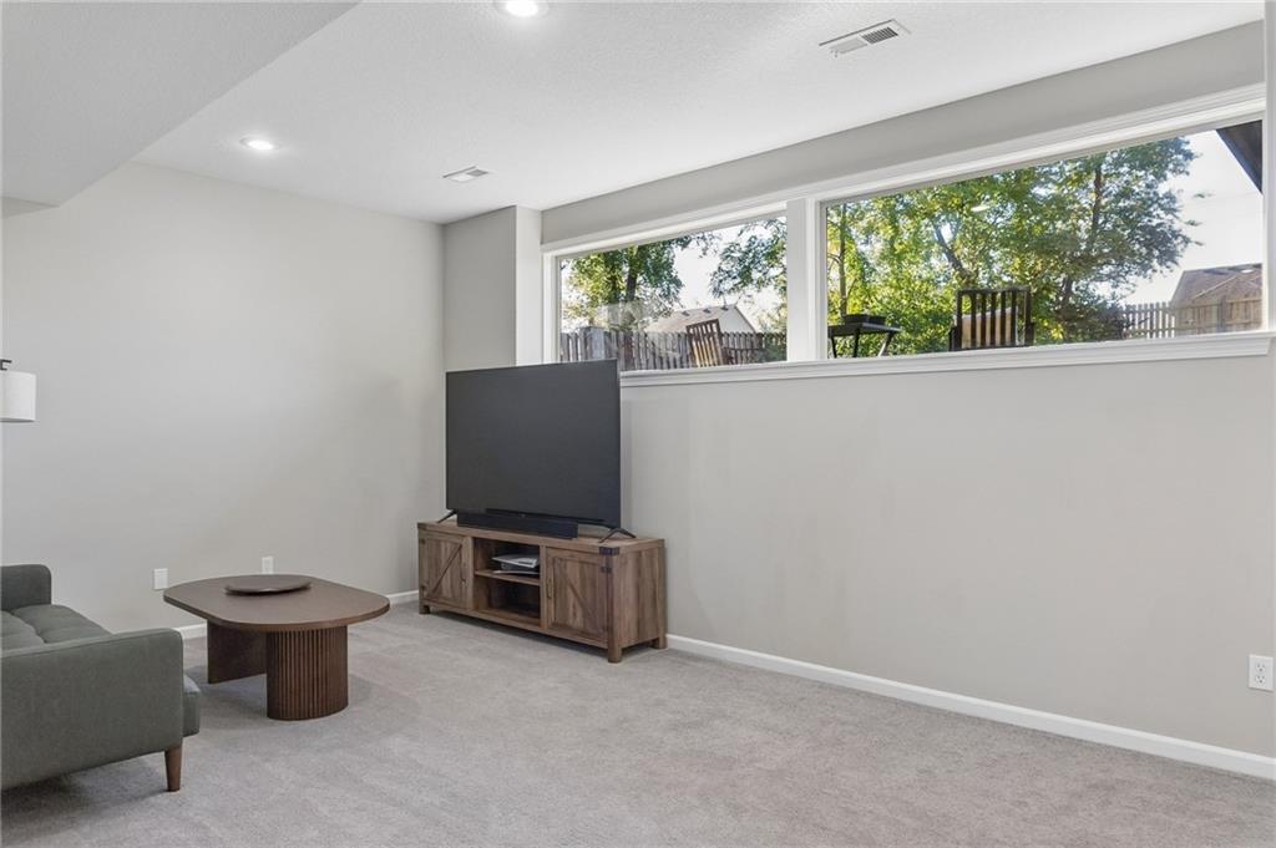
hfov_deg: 73.8
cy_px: 424
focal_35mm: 24
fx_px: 850
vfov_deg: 53.1
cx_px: 638
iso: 500
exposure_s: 1/60
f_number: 6.3
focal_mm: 16
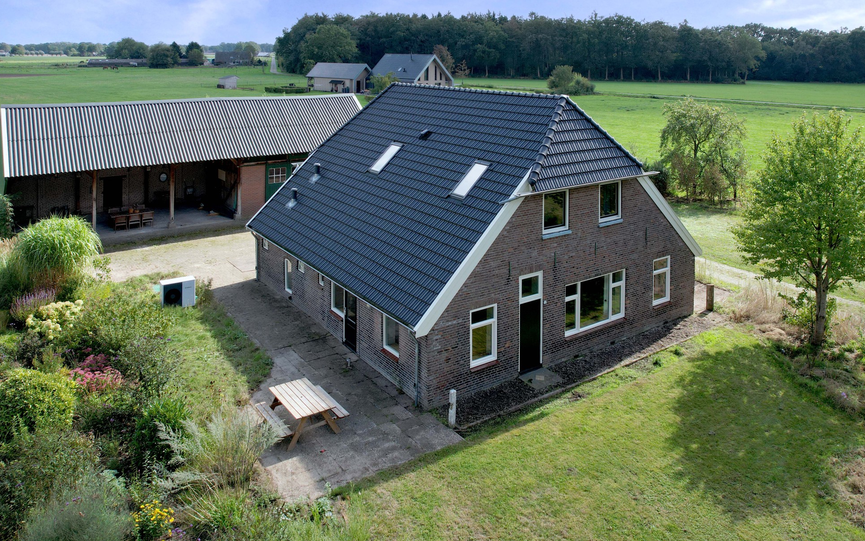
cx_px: 469
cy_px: 236
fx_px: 589
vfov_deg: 49.2
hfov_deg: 72.4
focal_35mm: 25
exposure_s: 1/800
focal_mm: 8.38
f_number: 2.8
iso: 100
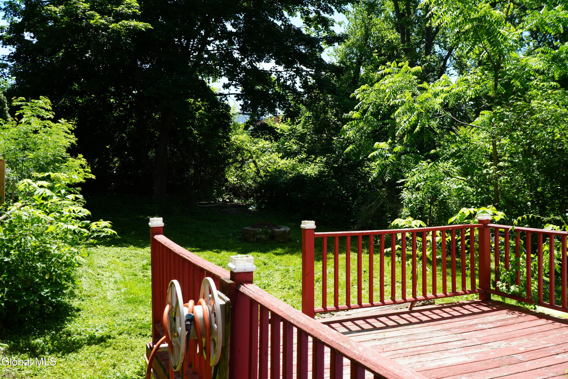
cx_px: 284
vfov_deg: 43.6
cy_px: 190
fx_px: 473
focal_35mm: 30
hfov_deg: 61.9
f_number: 5
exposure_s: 1/250
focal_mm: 20
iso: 100
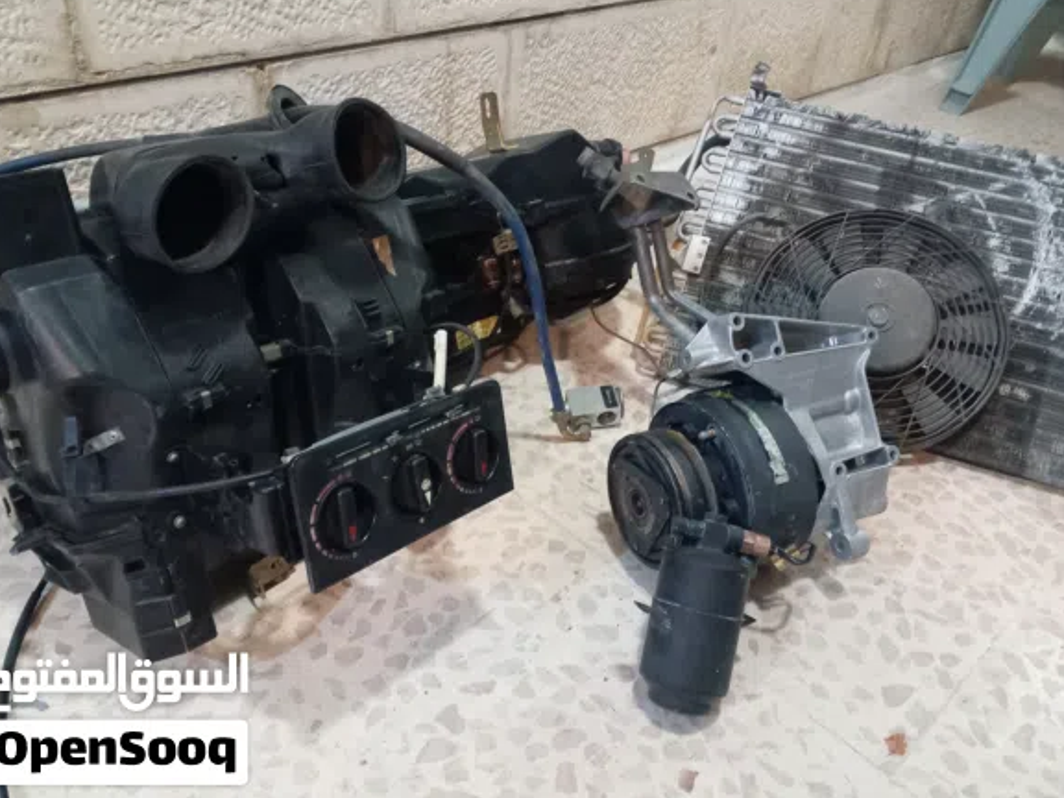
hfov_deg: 60.0
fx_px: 922
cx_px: 526
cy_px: 386
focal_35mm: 30
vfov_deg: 46.8
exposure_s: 1/12.5
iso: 3668
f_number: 1.8
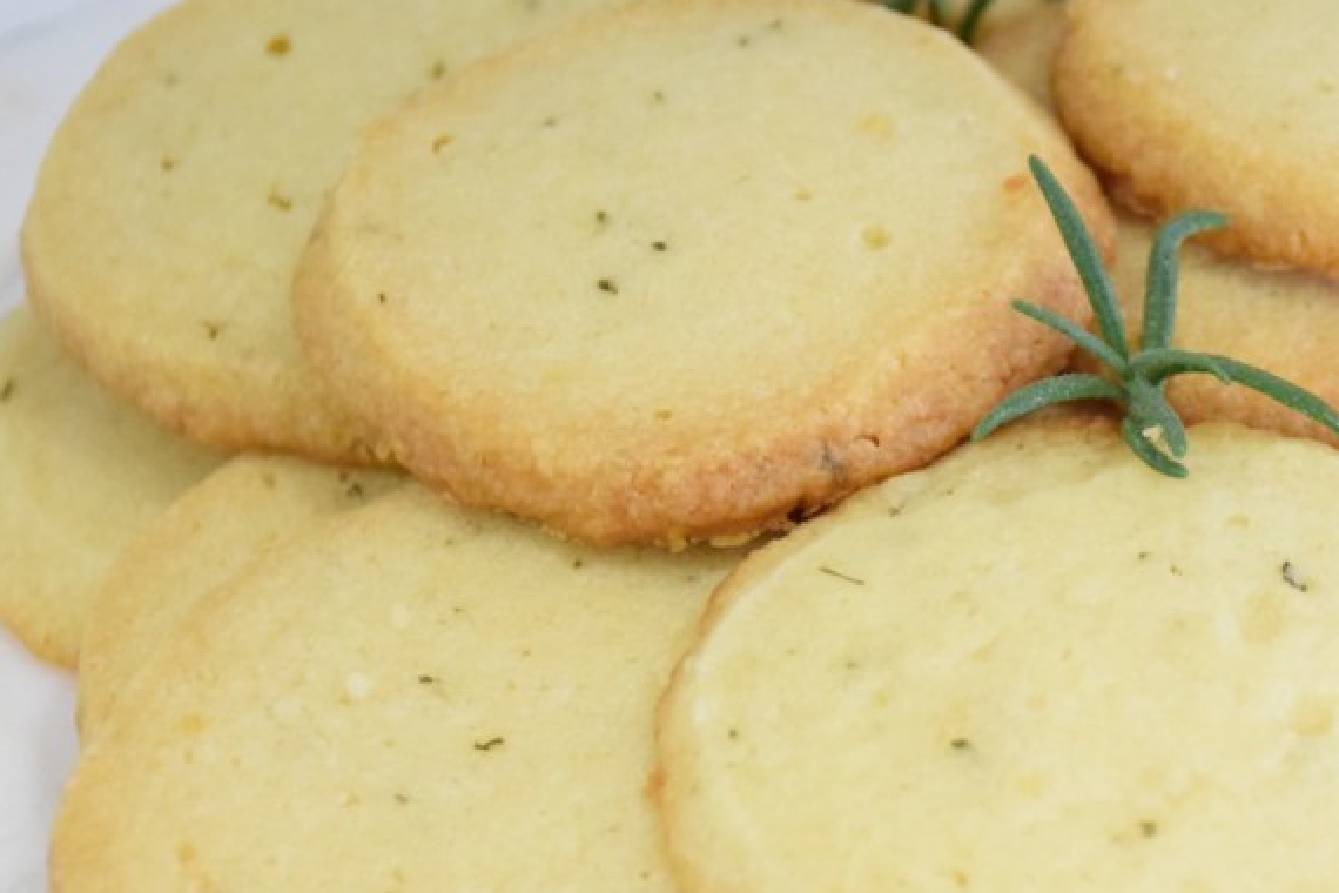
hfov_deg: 14.3
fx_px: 5283
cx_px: 1189
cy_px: 444
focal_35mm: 142
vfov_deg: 9.7
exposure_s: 1/160
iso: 5000
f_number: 4.5
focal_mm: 45
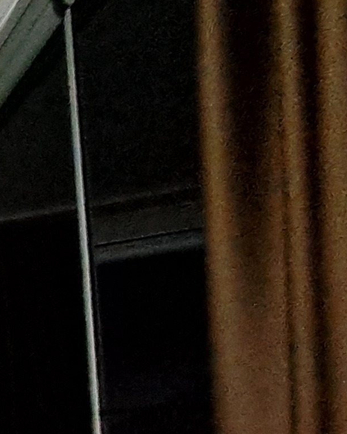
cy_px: 751
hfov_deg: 10.5
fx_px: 847
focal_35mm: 66
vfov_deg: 21.0
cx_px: -771
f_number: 2.2
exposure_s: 1/25
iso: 320
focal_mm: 1.74
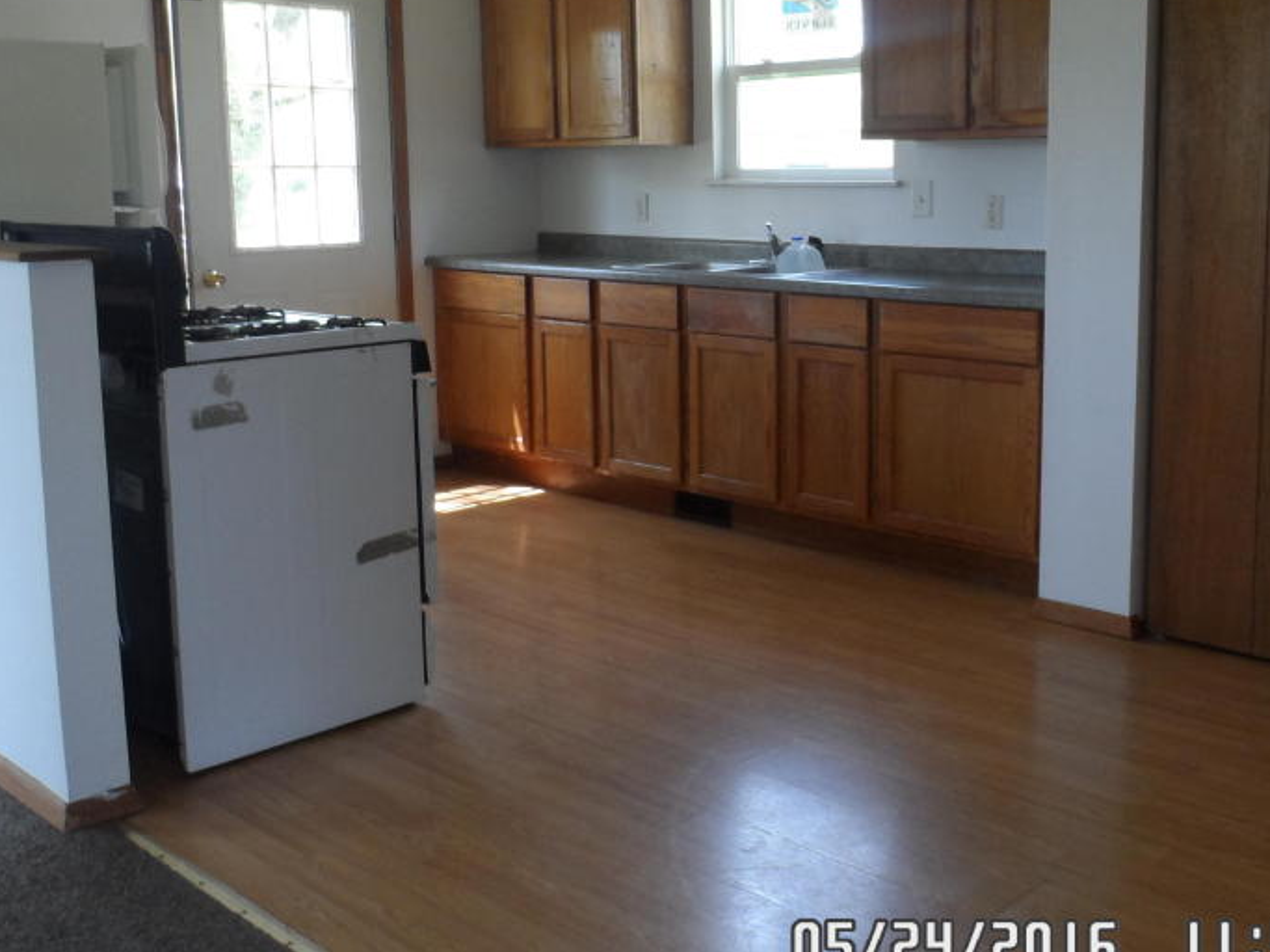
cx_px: 734
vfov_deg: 39.5
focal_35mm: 36
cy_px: 374
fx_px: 1321
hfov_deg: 51.2
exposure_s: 1/30
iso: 160
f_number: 3.2
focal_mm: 4
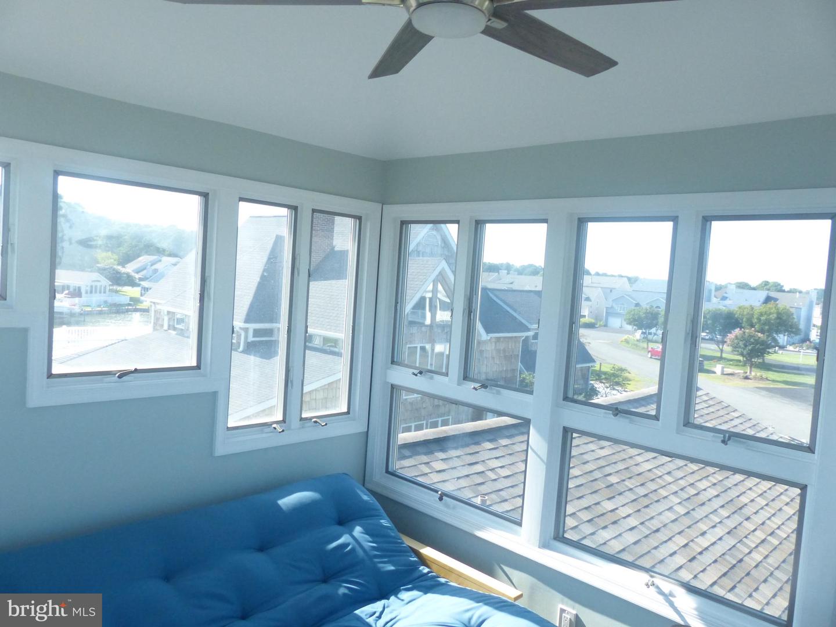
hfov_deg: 69.4
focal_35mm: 25
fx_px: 604
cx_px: 418
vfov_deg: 54.9
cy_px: 314
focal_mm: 4.5
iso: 400
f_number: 3.5
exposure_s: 1/500
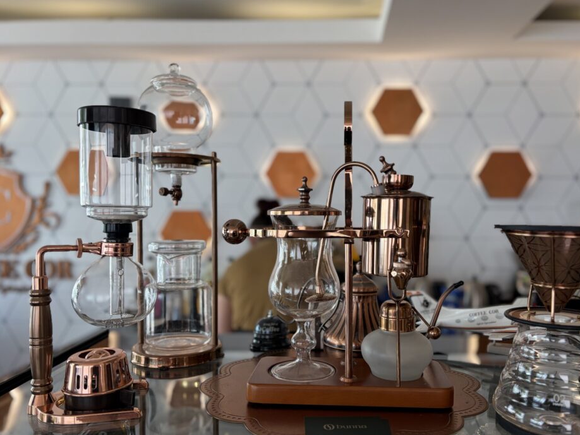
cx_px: 313
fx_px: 486
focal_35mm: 29
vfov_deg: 48.2
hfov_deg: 61.6
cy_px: 232
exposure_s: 1/120
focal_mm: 5.96
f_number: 1.6
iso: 50
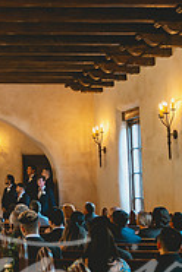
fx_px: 637
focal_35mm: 84
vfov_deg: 24.2
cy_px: 109
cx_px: -85
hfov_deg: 15.1
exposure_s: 1/200
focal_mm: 27
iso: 1000
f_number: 2.8
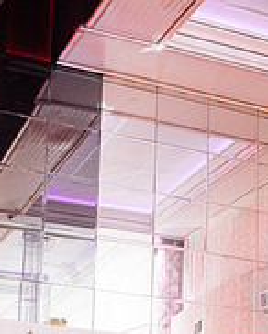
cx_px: 99
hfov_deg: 18.9
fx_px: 802
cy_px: 411
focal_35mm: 81
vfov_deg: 21.7
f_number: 2.8
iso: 2500
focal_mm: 35
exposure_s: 1/200
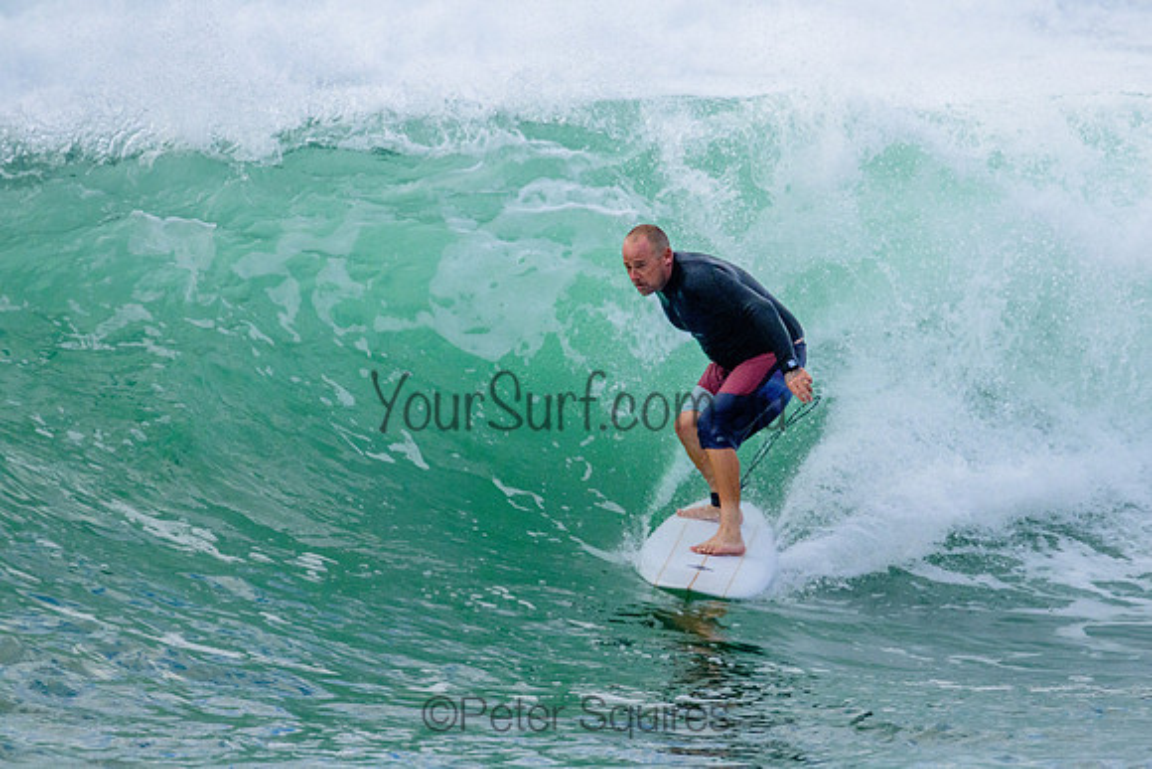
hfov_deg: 2.2
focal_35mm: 939
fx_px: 30048
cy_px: 318
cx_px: 676
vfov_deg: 1.5
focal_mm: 800
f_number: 11
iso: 1600
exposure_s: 1/2000
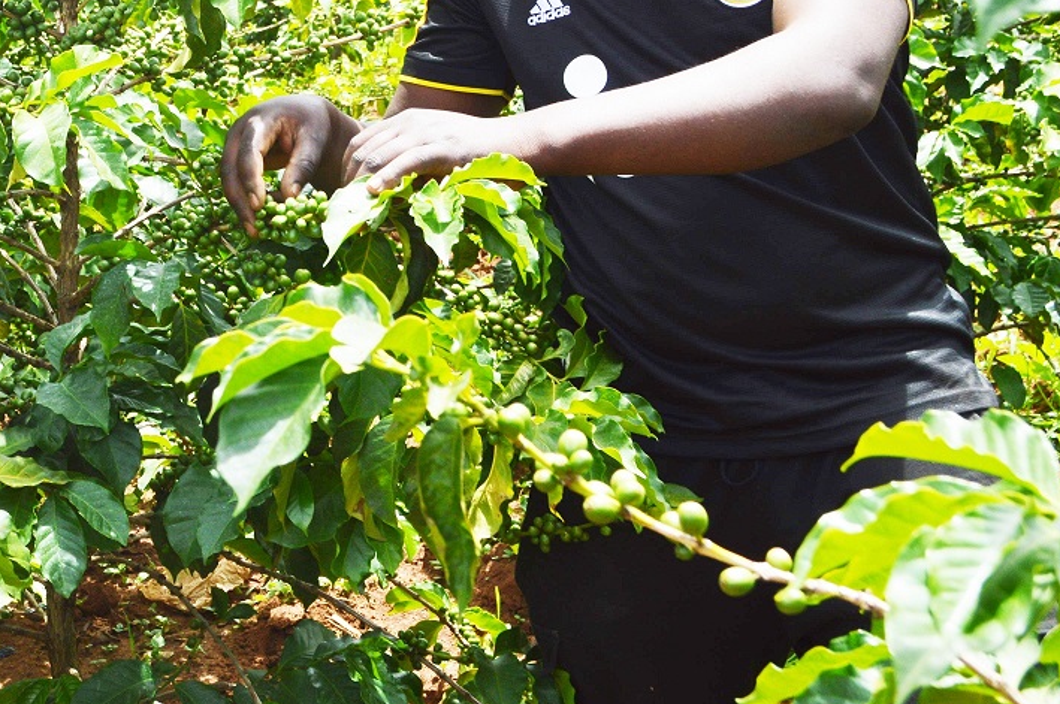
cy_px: 93
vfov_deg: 19.1
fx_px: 2059
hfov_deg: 27.2
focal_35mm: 70
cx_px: -3
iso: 100
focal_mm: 22
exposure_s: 1/200
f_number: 7.1
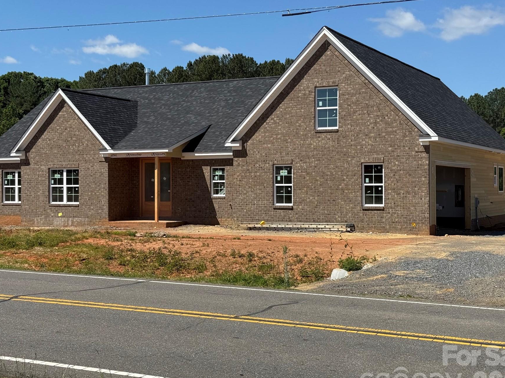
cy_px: 178
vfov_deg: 25.6
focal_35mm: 57
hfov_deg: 33.8
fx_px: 831
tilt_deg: -0.9
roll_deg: +0.0
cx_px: 236
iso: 64
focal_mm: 6.76
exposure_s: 1/4878
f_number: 1.78
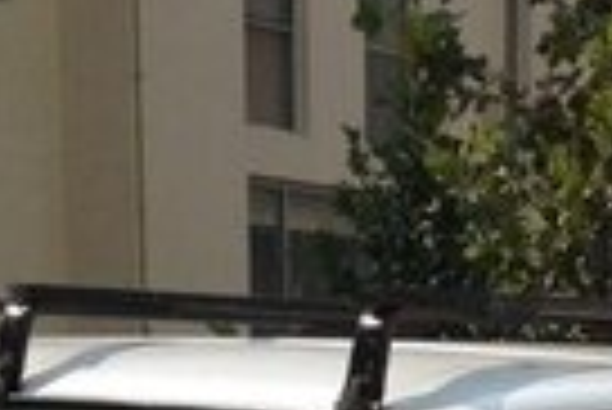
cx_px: 814
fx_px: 2825
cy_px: 1002
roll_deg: -2.7
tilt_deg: -12.2
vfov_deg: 7.7
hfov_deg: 12.0
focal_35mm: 166
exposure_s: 1/1506
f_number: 2.4
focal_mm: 4.12
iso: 50
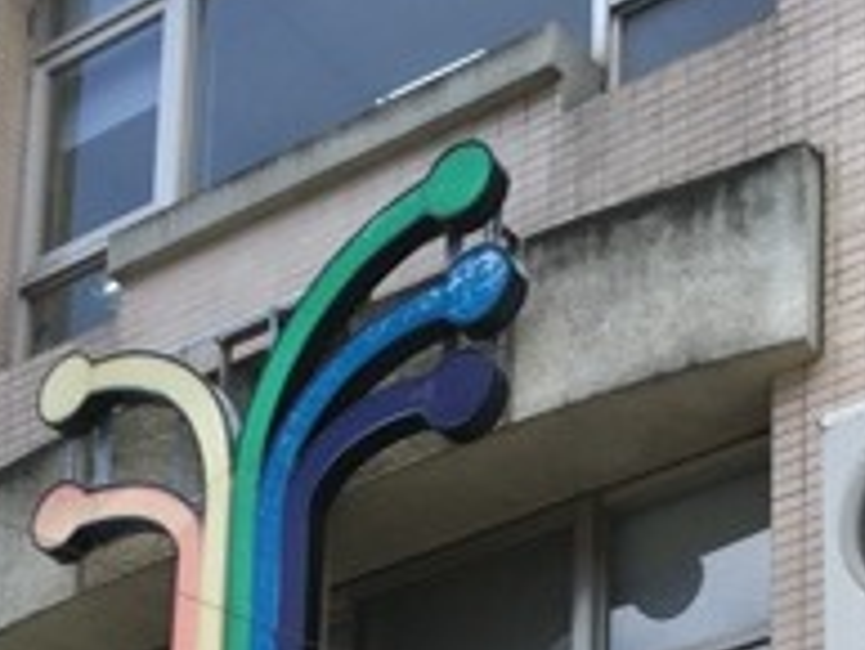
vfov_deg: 11.7
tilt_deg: +13.7
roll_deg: -2.0
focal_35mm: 108
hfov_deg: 18.2
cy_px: 1448
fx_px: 2700
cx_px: 314
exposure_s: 1/591
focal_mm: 4.15
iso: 25
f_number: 2.2
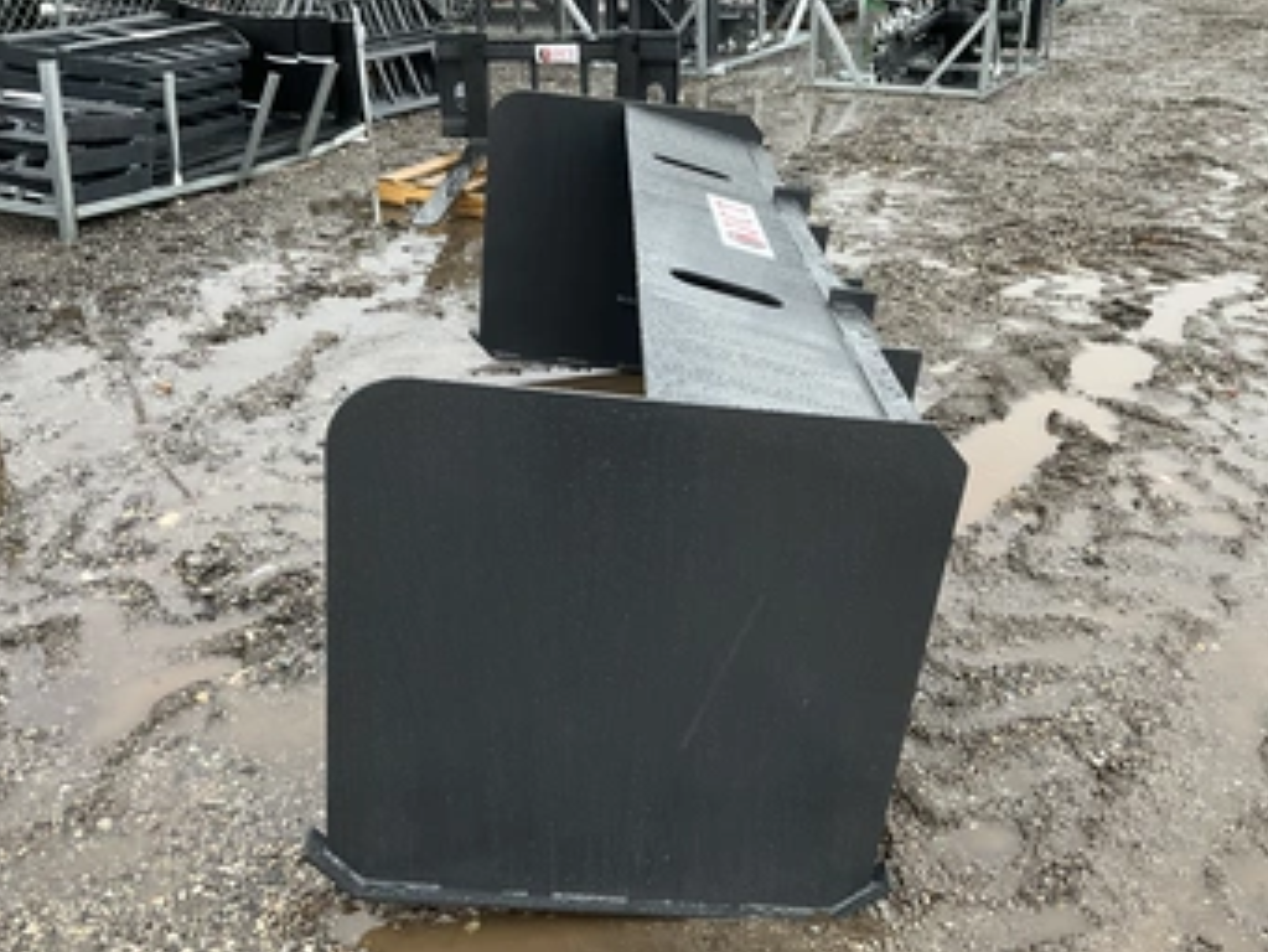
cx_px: 647
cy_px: 487
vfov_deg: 41.8
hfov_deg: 53.9
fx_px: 1246
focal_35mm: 34
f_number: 1.8
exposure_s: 1/60
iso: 125
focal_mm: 3
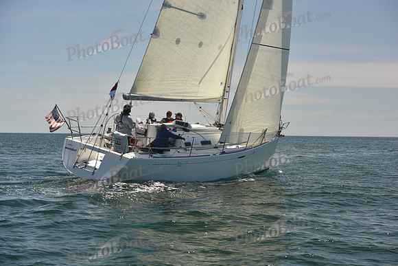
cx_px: 199
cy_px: 133
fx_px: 774
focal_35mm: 70
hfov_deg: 28.8
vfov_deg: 19.5
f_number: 5.6
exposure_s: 1/800
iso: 250
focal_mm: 70
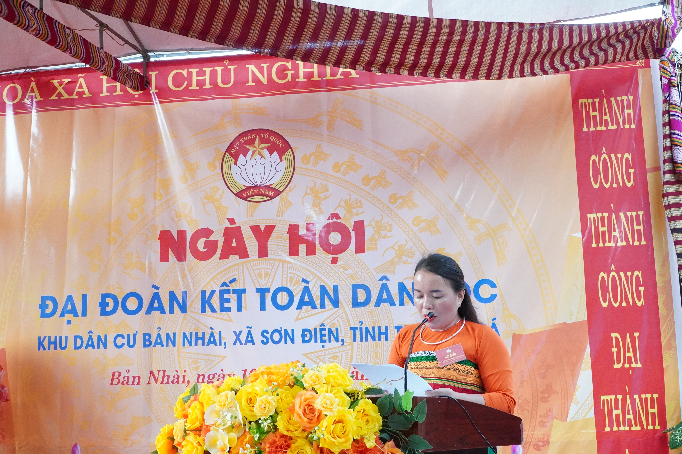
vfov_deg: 38.3
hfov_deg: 55.1
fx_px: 653
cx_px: 341
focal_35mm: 34
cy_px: 227
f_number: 8
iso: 6400
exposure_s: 1/320
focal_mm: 23
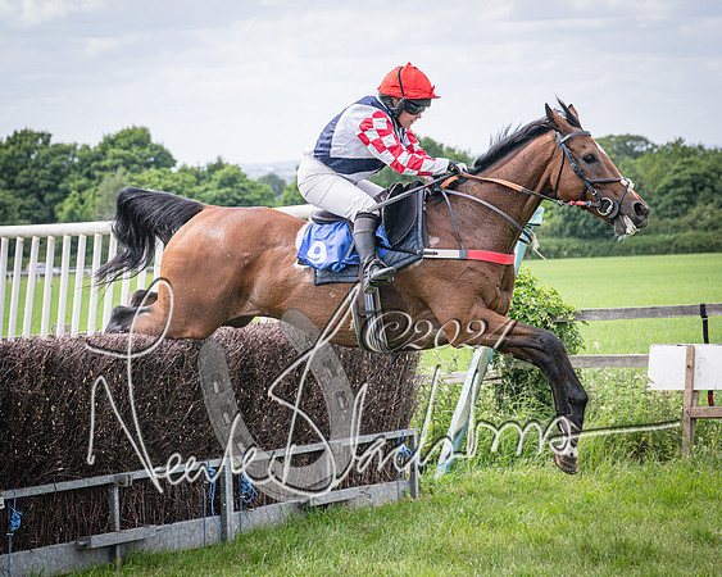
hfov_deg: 14.4
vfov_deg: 11.6
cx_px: 281
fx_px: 2846
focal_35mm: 133
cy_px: 237
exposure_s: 1/2000
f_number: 4
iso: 400
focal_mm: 70
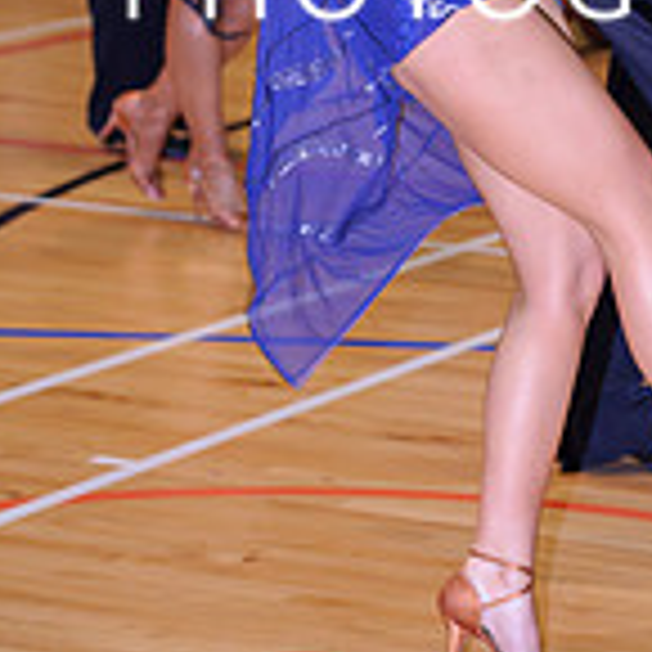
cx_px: 591
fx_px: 4390
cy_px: -99
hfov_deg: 8.5
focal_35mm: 206
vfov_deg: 8.4
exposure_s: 1/250
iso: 800
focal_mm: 78
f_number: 2.8
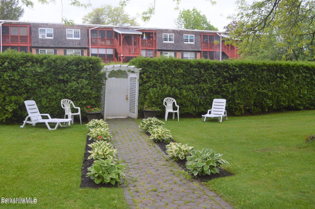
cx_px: 158
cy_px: 104
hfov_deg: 53.2
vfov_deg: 36.8
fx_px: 315
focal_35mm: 36
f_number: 5.6
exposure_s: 1/125
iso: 200
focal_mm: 24
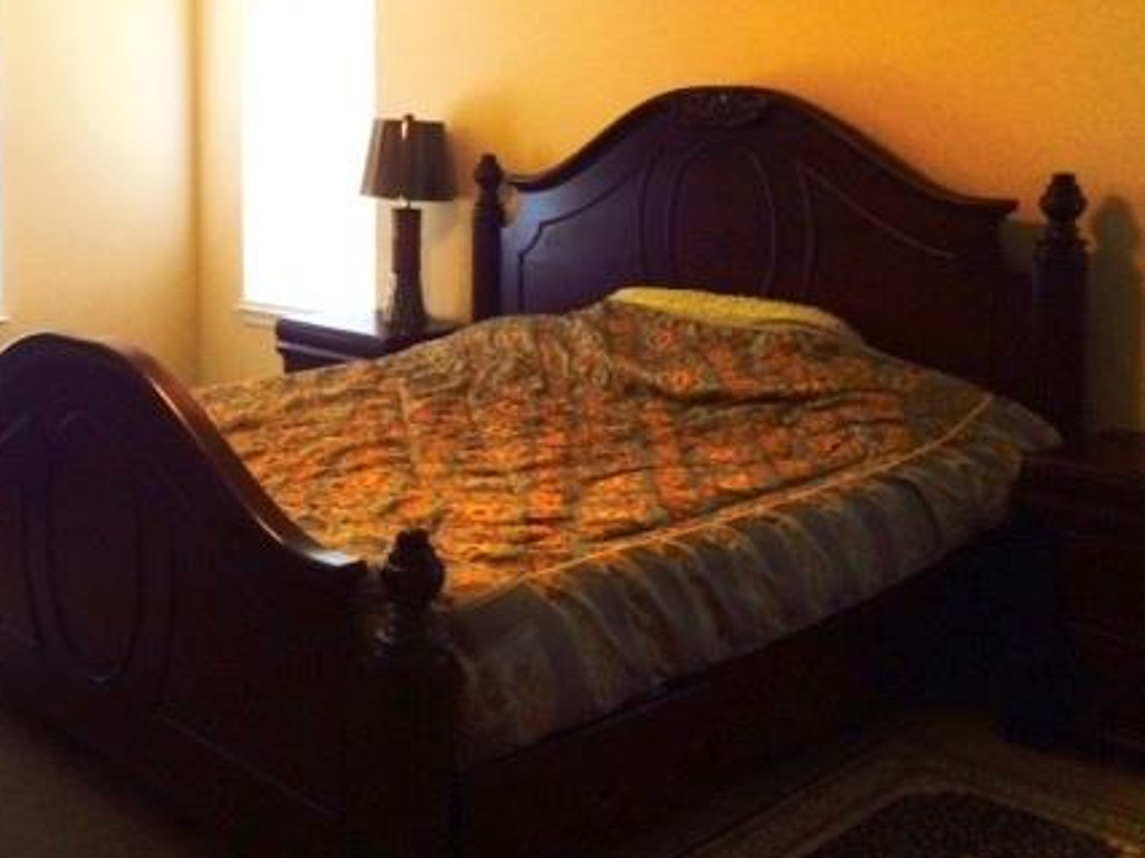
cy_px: 228
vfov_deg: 31.7
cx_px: 346
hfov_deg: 41.3
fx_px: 1488
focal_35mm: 45
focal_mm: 4.12
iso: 160
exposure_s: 1/30
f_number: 2.2
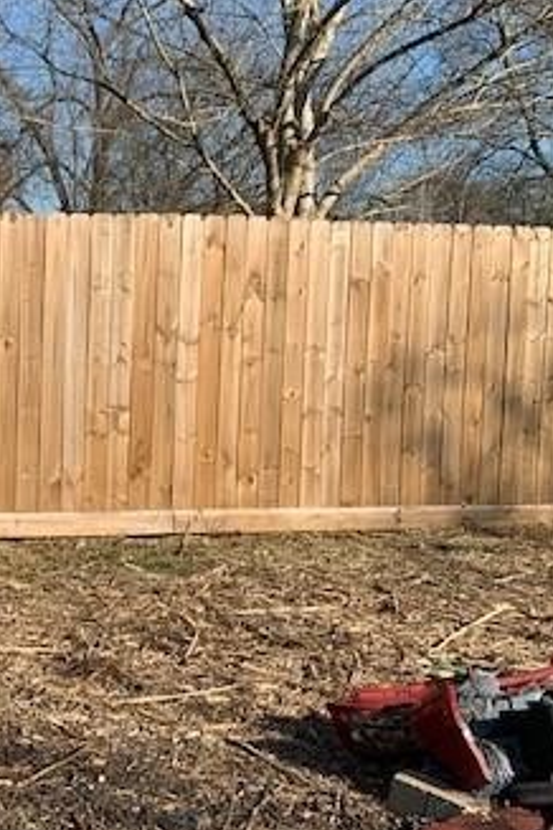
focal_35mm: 53
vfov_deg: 37.5
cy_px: 424
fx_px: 1221
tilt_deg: -1.1
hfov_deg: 22.7
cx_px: -167
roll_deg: -1.3
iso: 25
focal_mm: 4.25
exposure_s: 1/1992
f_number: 1.8
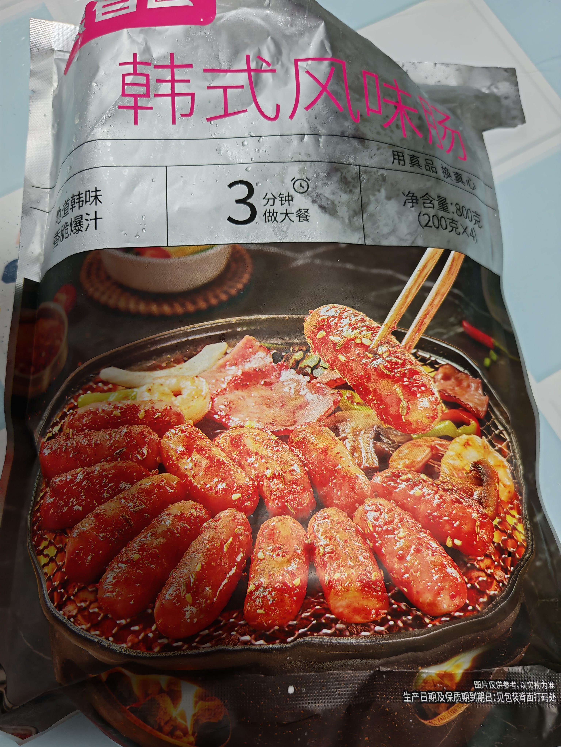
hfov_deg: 56.8
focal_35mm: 24
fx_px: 519
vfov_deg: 71.6
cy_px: 374
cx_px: 280
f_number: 1.9
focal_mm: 6.67
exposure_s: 1/33
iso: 250
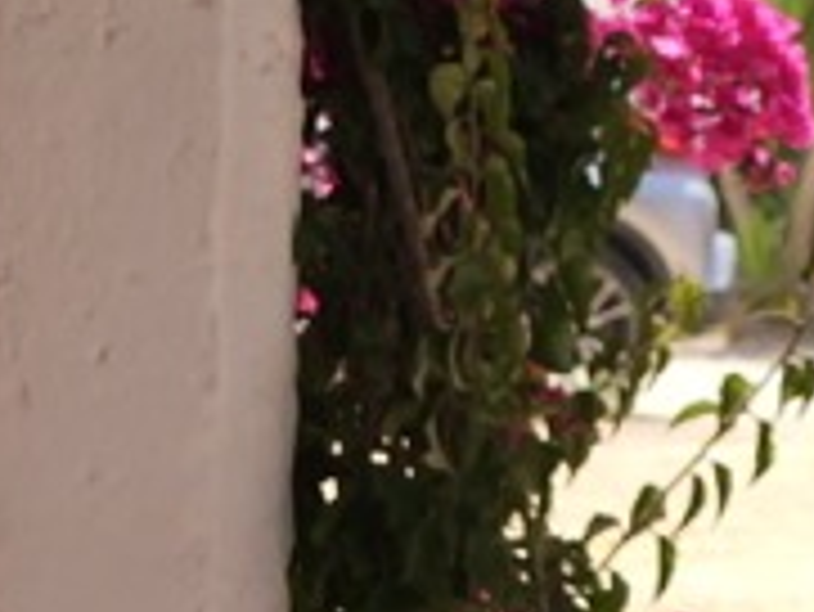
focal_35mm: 353
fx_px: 8306
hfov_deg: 5.6
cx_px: 1174
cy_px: -236
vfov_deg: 4.2
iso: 100
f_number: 4
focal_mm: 25
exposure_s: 1/400
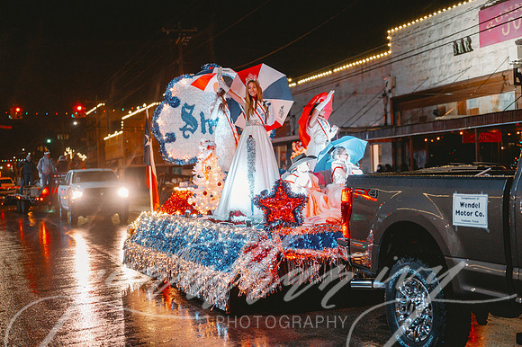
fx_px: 725
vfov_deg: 27.0
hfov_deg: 39.6
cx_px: 261
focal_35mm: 50
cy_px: 174
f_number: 1.8
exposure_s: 1/500
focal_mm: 50
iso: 5000
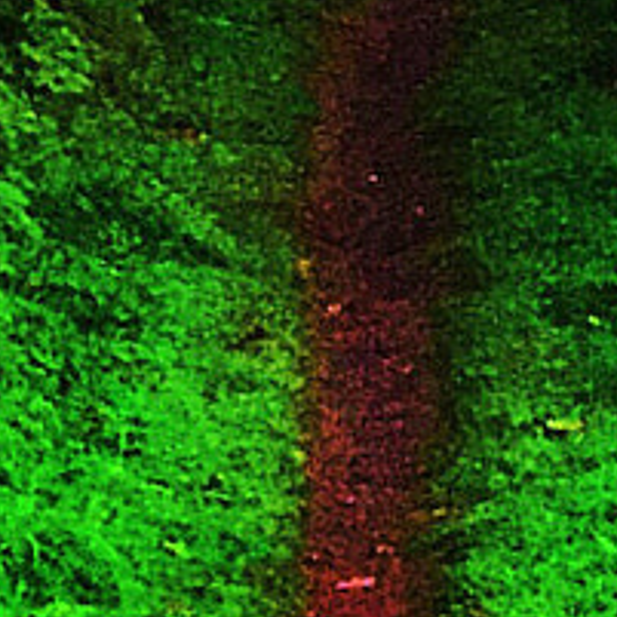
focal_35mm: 204
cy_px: -157
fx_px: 4114
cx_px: 121
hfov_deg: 8.6
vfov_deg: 8.5
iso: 250
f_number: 2.2
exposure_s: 1/20
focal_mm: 4.15
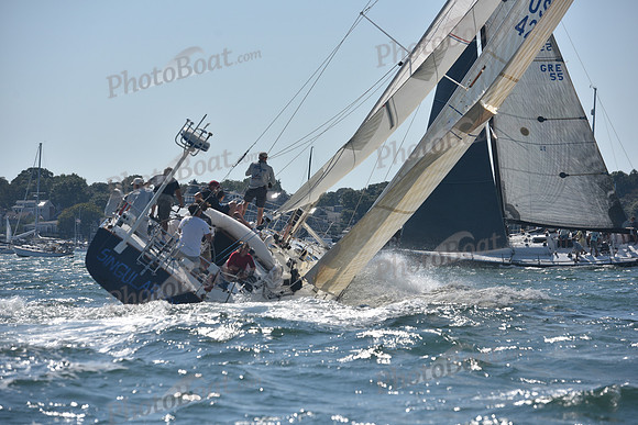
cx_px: 319
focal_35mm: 155
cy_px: 212
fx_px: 2747
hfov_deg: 13.2
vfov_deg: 8.9
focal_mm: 155
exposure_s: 1/1250
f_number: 6.3
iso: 250
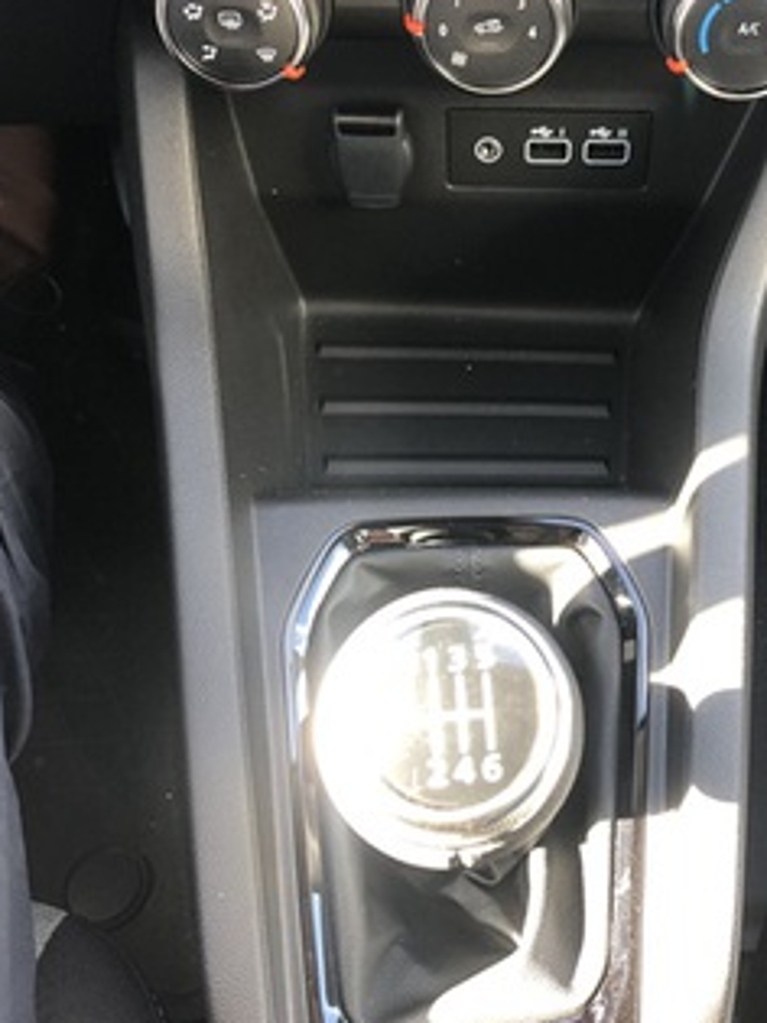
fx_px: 1123
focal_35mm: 38
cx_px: 481
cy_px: 437
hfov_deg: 37.5
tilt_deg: -53.8
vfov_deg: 48.8
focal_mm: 3.99
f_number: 1.8
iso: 40
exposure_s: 1/29
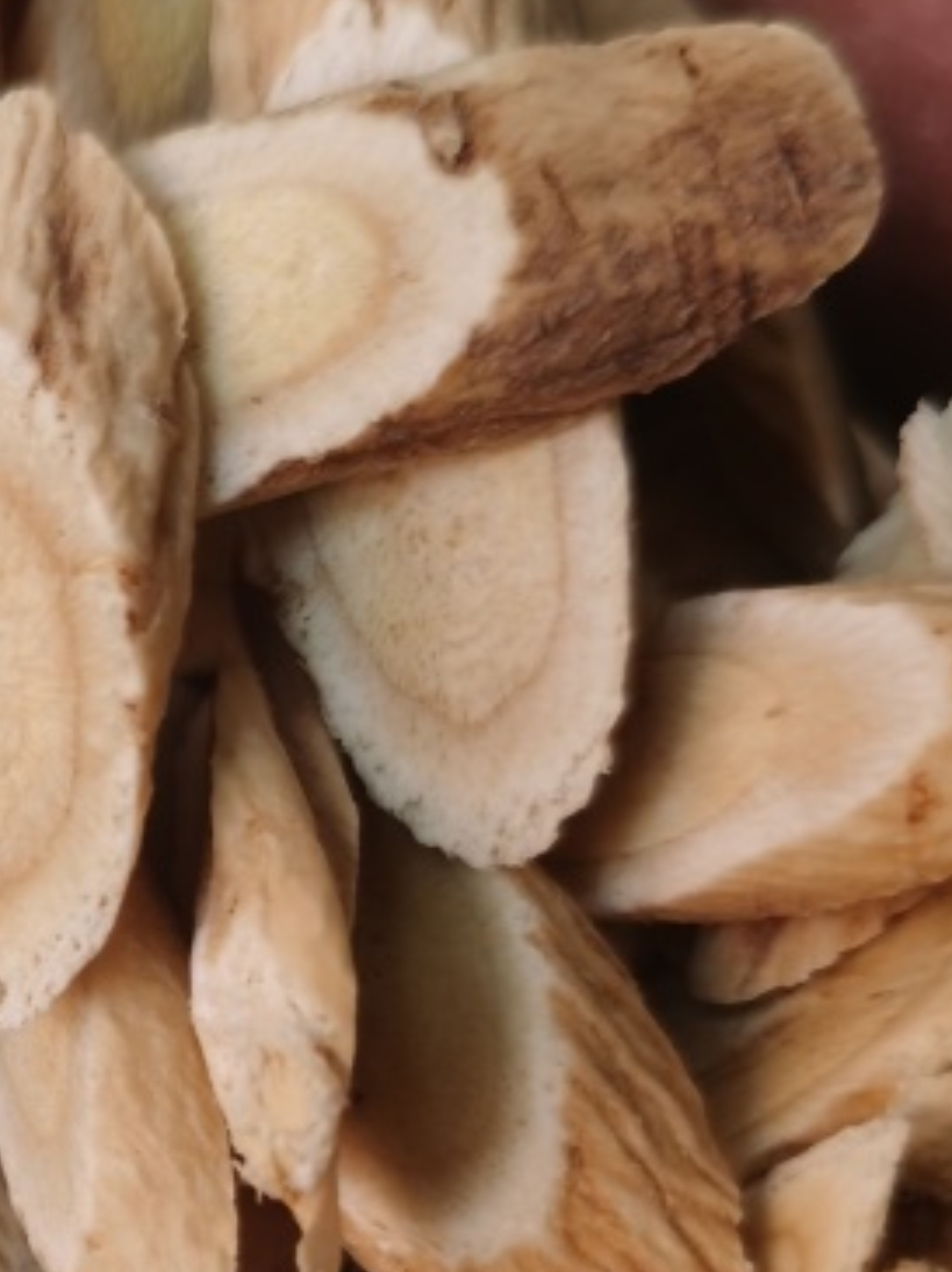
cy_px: 918
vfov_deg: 24.5
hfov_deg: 17.7
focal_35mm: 79
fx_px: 2902
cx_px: -195
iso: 80
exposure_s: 1/90
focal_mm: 5.58
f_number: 1.8
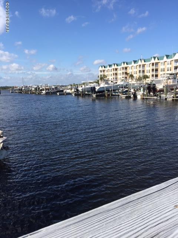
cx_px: 89
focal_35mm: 29
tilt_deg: -10.6
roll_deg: +1.8
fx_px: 199
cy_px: 119
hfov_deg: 48.2
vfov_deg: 61.7
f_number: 2.2
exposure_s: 1/1647
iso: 32
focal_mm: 4.15
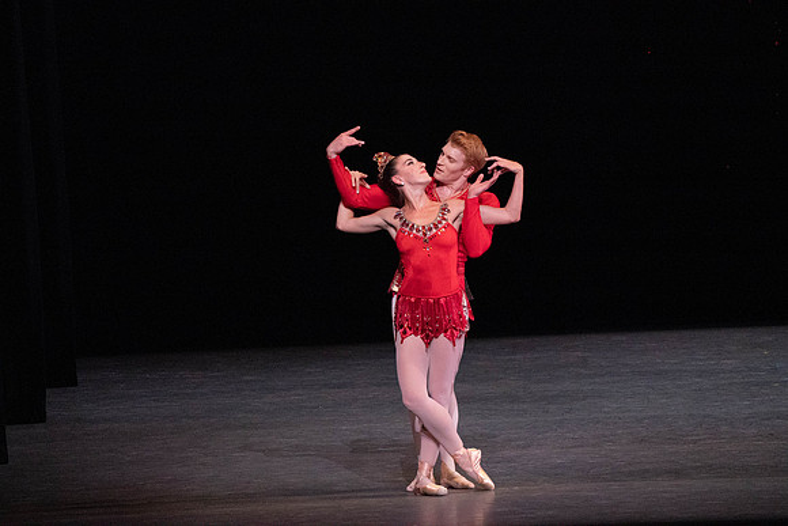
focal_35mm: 355
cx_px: 394
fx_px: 7772
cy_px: 263
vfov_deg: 3.9
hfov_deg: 5.8
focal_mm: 355
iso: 16000
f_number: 11
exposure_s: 1/500
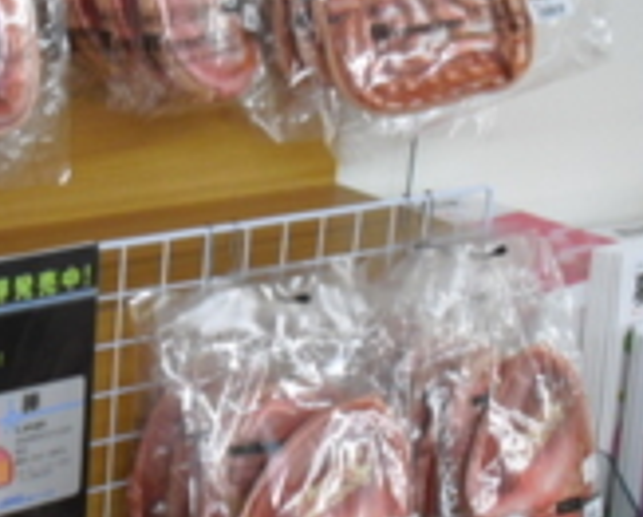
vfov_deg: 17.9
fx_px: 1640
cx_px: 8
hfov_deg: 21.5
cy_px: 280
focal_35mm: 86
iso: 200
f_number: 3.1
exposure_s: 1/25
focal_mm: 6.3
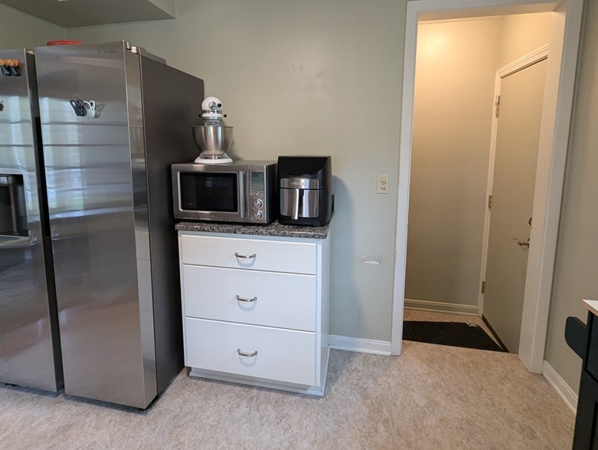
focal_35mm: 17
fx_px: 294
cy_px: 182
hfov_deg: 91.0
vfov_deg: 74.1
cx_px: 289
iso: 290
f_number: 2.2
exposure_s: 1/24
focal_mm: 1.95
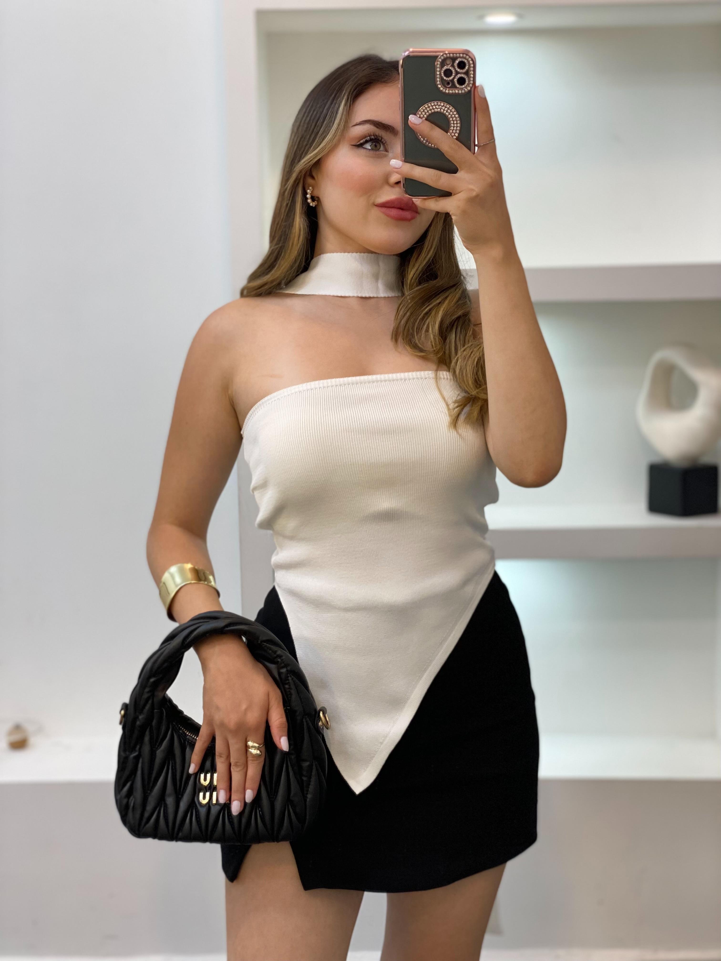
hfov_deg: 28.0
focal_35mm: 52
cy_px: 480
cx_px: 360
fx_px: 1444
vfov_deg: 36.8
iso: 100
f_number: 2
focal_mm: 6
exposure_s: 1/100
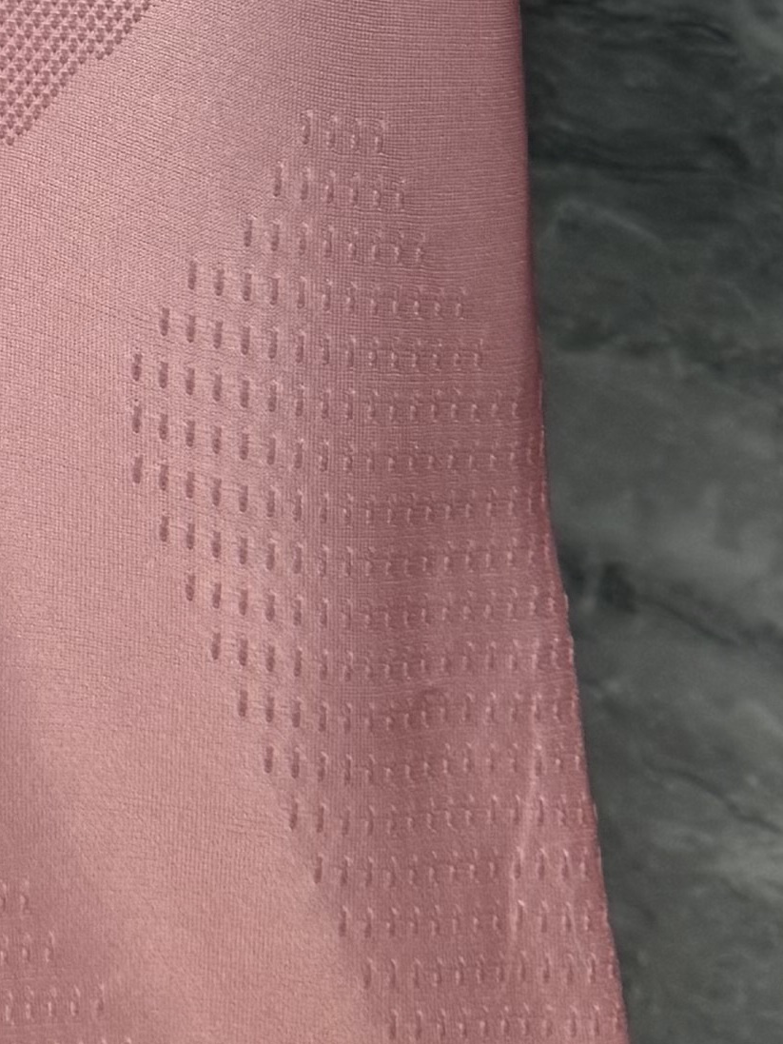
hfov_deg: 10.7
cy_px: -602
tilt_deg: -2.3
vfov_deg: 14.5
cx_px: -832
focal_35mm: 125
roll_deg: -0.7
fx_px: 3769
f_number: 1.78
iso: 100
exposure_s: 1/100
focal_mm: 6.76
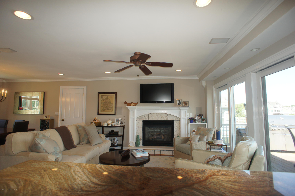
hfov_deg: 73.8
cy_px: 98
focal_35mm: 24
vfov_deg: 53.1
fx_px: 197
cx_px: 148
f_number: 4
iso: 200
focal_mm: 16
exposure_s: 1/100
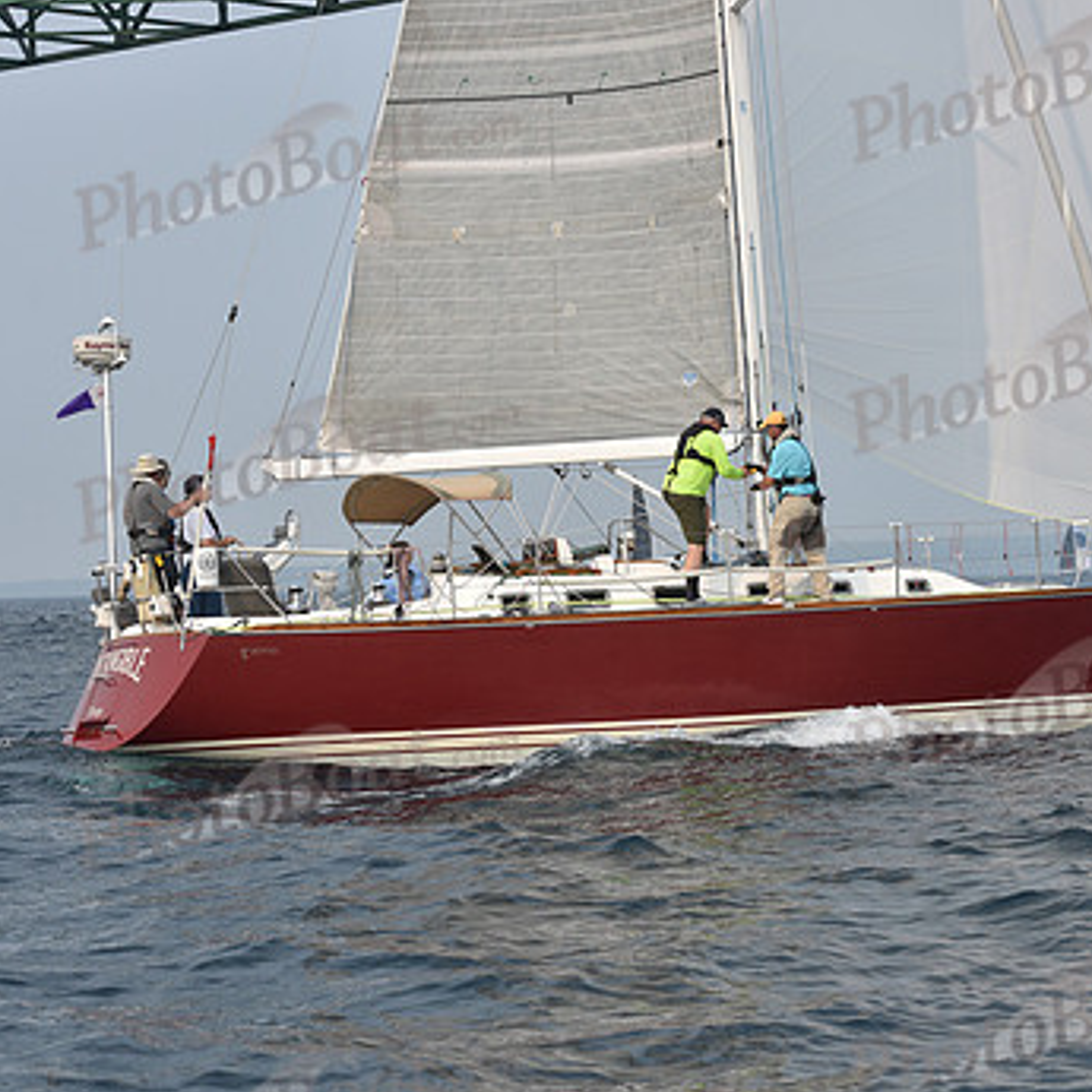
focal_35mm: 100
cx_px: 687
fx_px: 3569
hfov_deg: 17.4
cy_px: 581
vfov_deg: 17.4
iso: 250
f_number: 7.1
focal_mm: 70
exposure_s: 1/1250
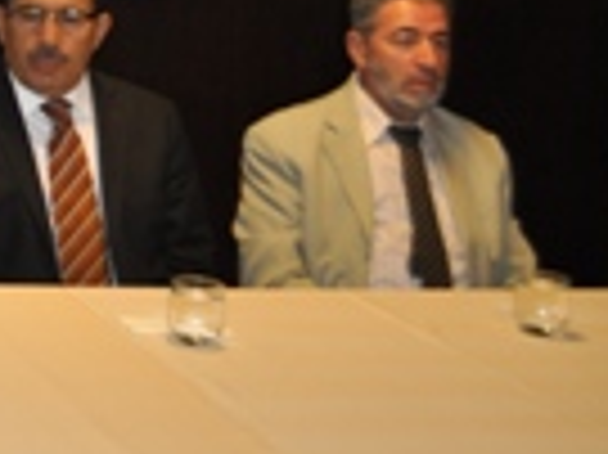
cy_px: -94
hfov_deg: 17.7
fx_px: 1685
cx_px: -374
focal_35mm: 96
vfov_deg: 14.9
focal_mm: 20
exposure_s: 1/60
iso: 800
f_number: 3.8
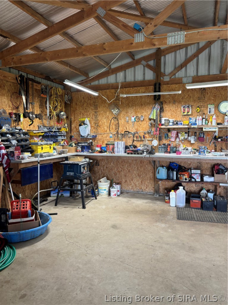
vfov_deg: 67.3
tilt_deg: -4.0
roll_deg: +0.0
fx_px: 228
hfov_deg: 53.0
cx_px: 114
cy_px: 152
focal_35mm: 26
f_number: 1.6
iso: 125
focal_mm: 5.96
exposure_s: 1/60
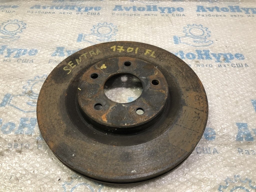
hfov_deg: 63.4
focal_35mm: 28
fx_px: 207
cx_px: 128
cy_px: 96
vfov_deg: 49.7
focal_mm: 4
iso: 40
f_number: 1.8
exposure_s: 1/33
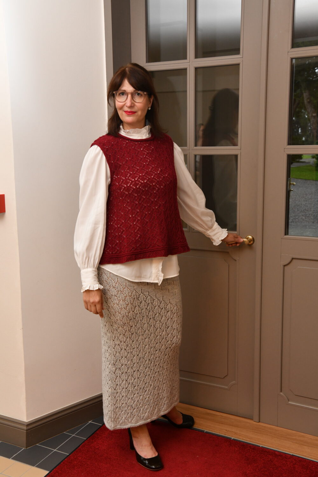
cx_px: 159
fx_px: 556
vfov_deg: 46.4
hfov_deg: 31.9
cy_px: 238
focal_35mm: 42
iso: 1600
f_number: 8
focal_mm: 42
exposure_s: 1/60
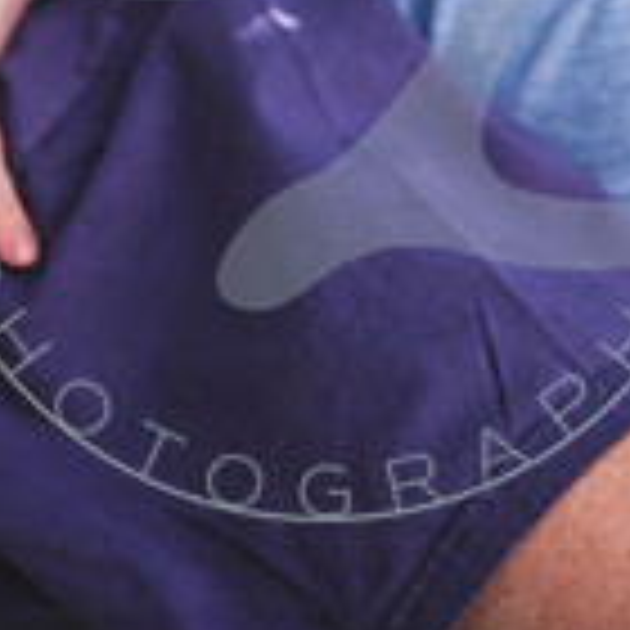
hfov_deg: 11.4
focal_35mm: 153
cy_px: -238
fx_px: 3150
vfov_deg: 11.1
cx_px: 526
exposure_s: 1/1000
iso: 100
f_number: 2.8
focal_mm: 56
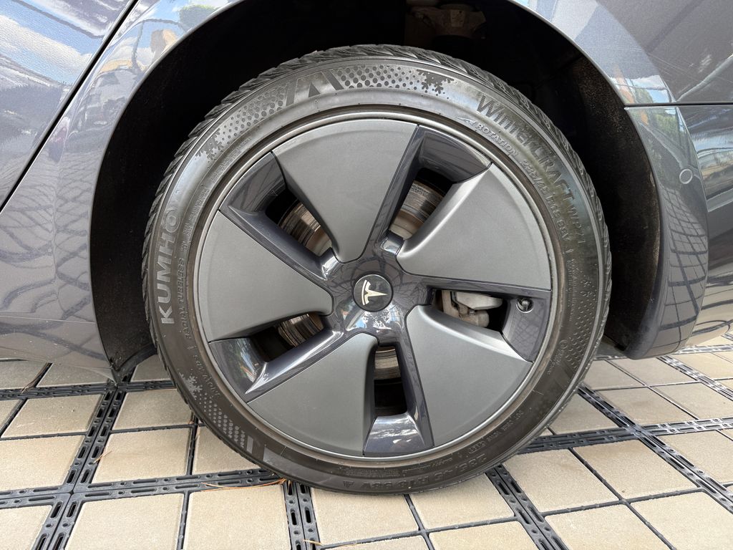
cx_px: 366
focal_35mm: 24
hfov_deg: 71.6
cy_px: 275
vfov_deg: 56.8
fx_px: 508
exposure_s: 1/121
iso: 80
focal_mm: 6.76
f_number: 1.78
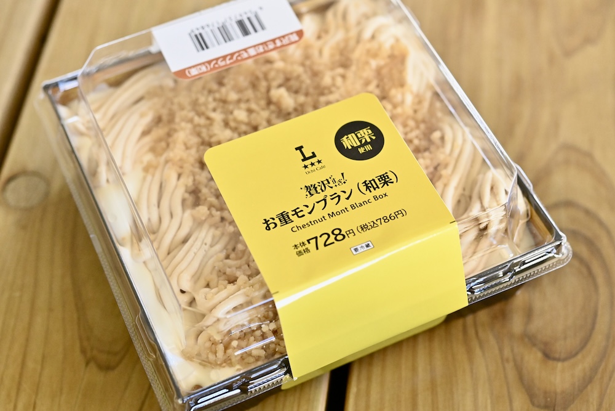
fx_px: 1025
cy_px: 206
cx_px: 308
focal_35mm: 60
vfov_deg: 22.6
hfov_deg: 33.4
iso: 6400
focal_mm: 60
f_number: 5.6
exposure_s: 1/200
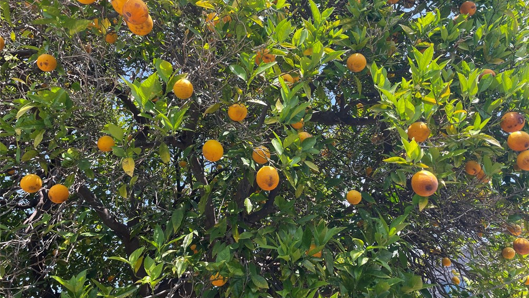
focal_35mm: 29
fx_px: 407
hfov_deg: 66.0
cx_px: 270
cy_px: 156
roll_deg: +3.8
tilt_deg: +33.9
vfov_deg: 40.2
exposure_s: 1/556
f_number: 1.6
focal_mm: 4.2
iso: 32
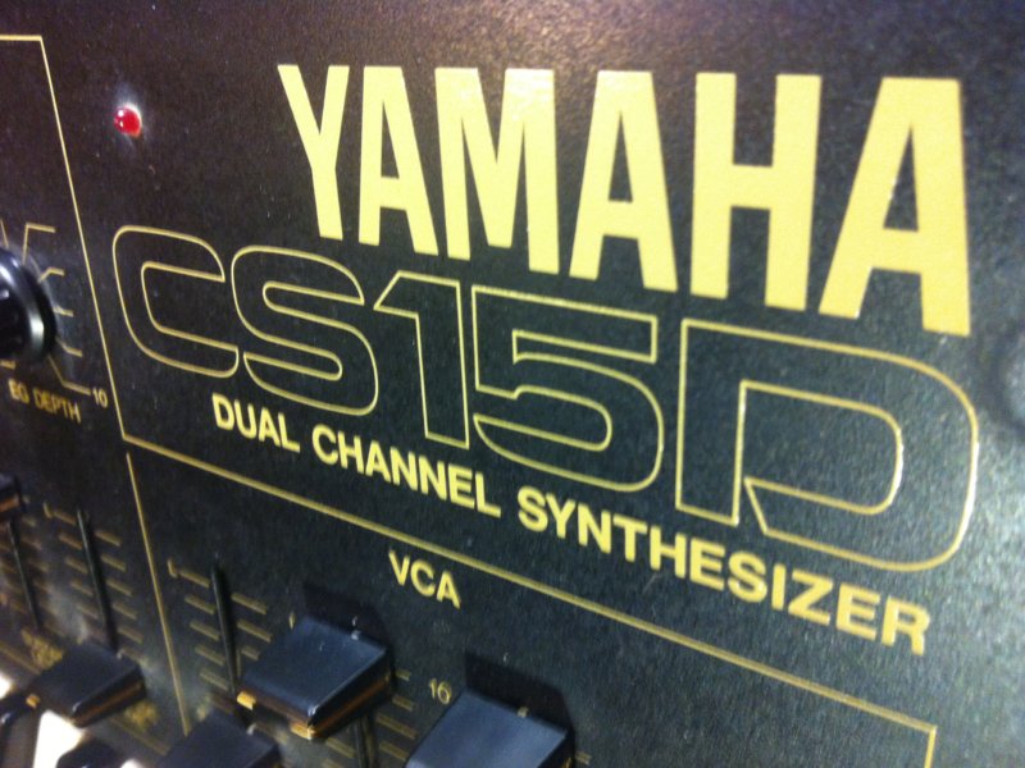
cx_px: 512
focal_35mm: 35
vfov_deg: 40.7
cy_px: 384
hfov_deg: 52.6
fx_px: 1036
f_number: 2.8
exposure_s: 1/15
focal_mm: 3.85
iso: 250
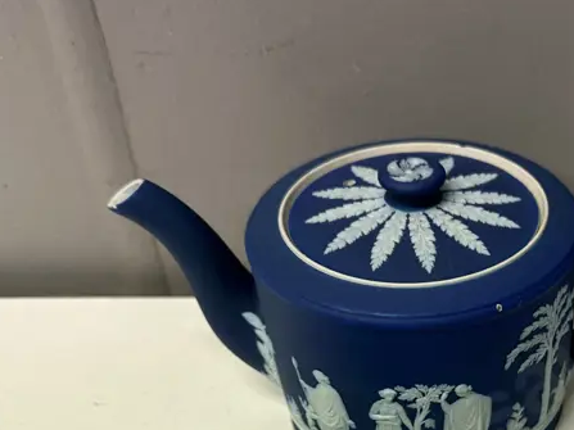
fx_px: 912
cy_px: 425
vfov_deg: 25.3
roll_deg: -0.5
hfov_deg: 33.6
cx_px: 487
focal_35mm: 55
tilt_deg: -42.5
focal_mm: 6.86
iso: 125
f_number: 1.78
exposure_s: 1/100
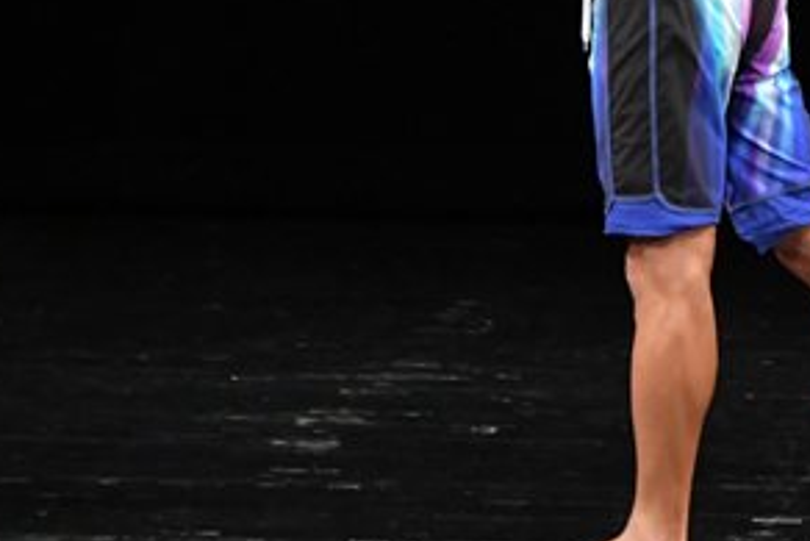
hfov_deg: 2.9
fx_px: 16117
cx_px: 678
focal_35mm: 716
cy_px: -14
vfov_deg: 1.9
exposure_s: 1/400
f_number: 5.6
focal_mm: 180
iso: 3200
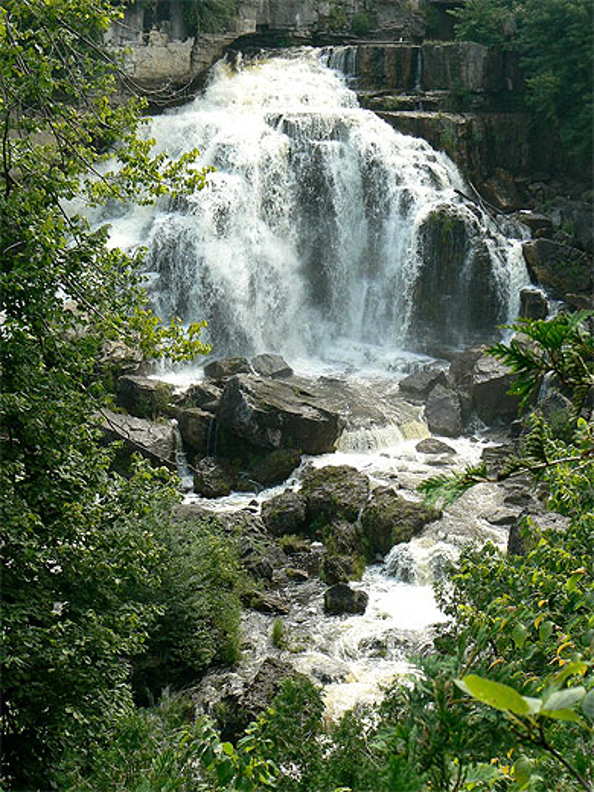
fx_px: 1602
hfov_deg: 21.0
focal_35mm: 70
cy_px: 396
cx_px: 297
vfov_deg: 27.8
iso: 80
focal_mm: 11.6
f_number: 5.6
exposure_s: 1/160
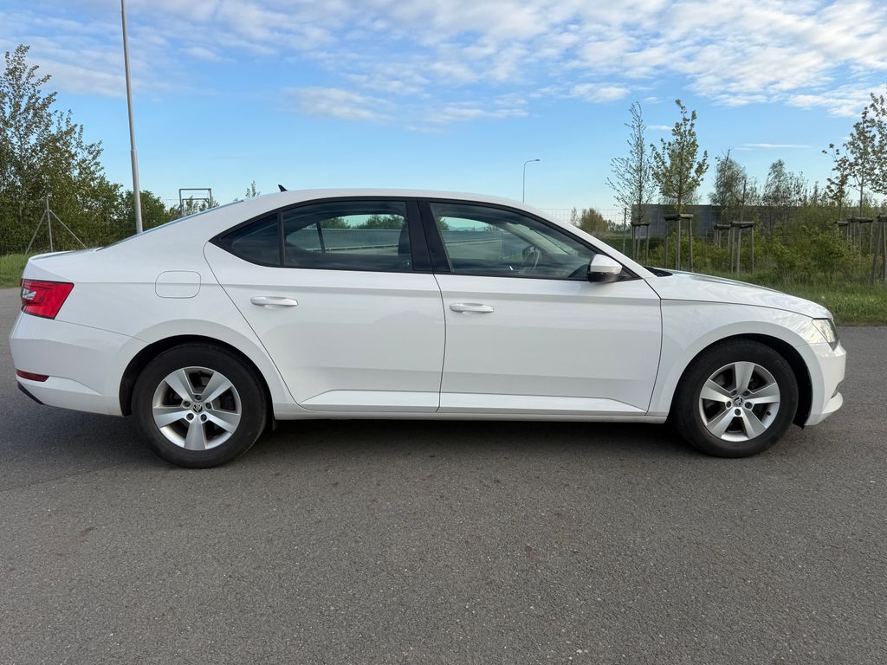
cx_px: 444
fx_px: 615
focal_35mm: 24
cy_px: 332
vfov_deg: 56.8
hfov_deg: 71.6
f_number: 1.78
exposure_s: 1/2000
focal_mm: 6.76
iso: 80
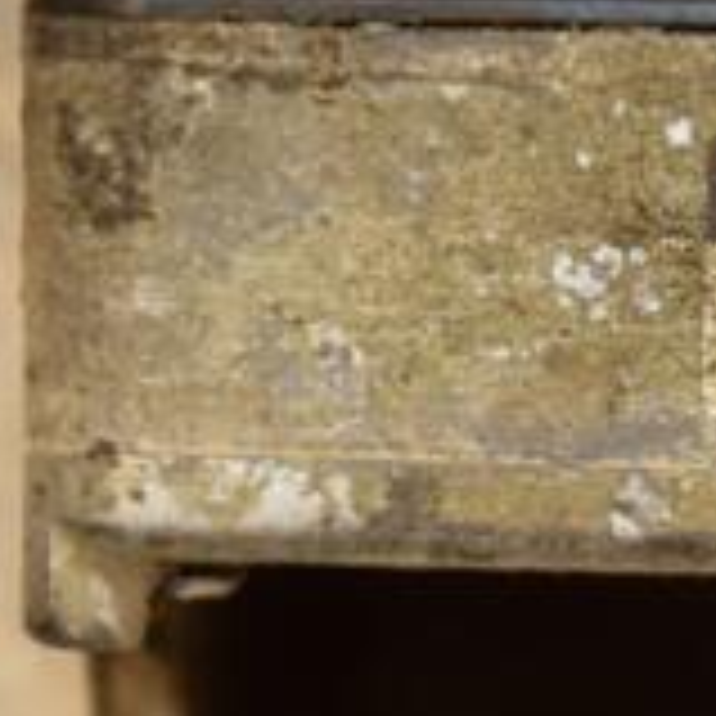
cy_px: 567
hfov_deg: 3.5
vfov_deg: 3.5
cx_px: 842
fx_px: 11855
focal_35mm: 507
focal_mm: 105
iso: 800
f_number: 5.6
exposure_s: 1/125
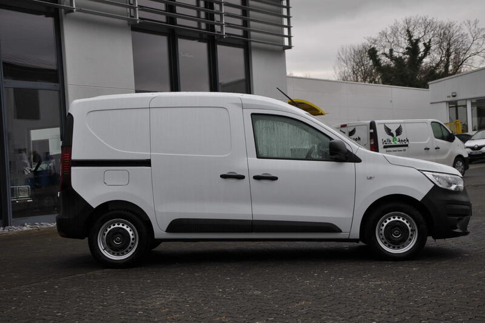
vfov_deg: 21.5
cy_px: 162
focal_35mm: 63
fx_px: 848
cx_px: 242
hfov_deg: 31.9
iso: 200
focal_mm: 42
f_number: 6.3
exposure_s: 1/160
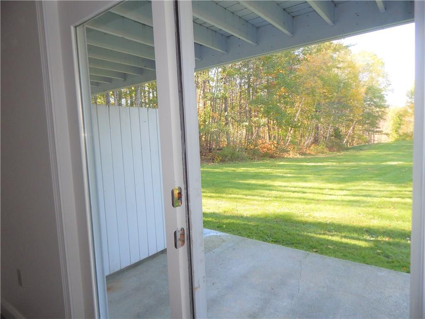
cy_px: 160
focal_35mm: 23
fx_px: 282
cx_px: 212
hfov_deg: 73.9
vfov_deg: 58.9
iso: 125
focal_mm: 4
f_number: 3
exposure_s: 1/160
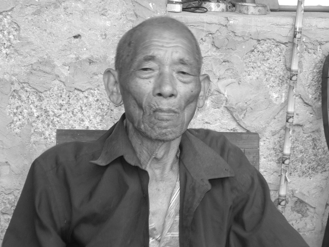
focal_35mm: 93
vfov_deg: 15.9
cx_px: 169
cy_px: 117
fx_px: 884
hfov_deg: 21.1
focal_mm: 13.3
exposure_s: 1/20
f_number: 4.2
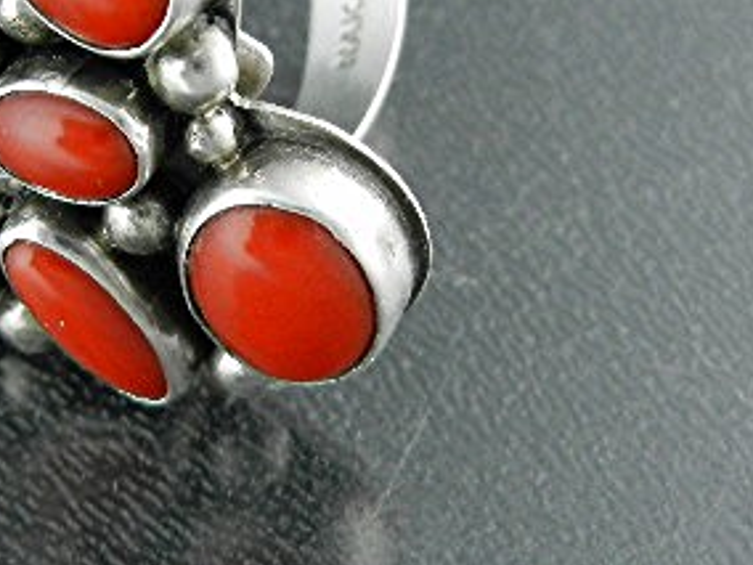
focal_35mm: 133
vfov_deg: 11.1
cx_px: 212
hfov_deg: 14.8
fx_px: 2893
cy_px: 122
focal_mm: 10.6
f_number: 4
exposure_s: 1/5.8
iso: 200
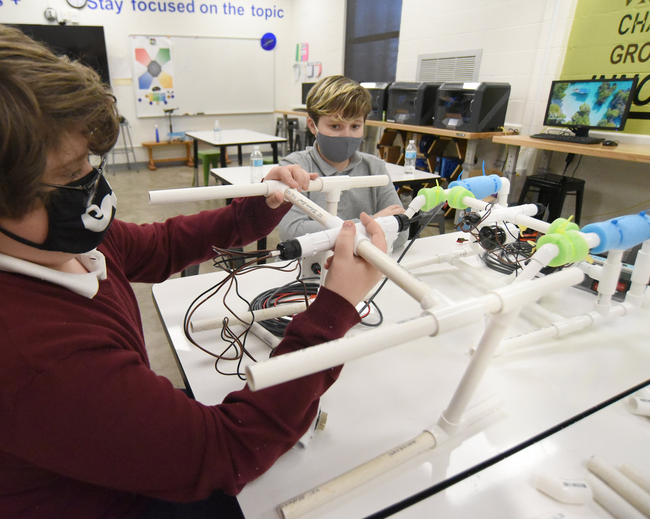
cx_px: 270
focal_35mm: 23
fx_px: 442
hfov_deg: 72.1
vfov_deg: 60.9
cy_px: 260
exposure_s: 1/1250
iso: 10000
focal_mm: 20
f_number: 6.3
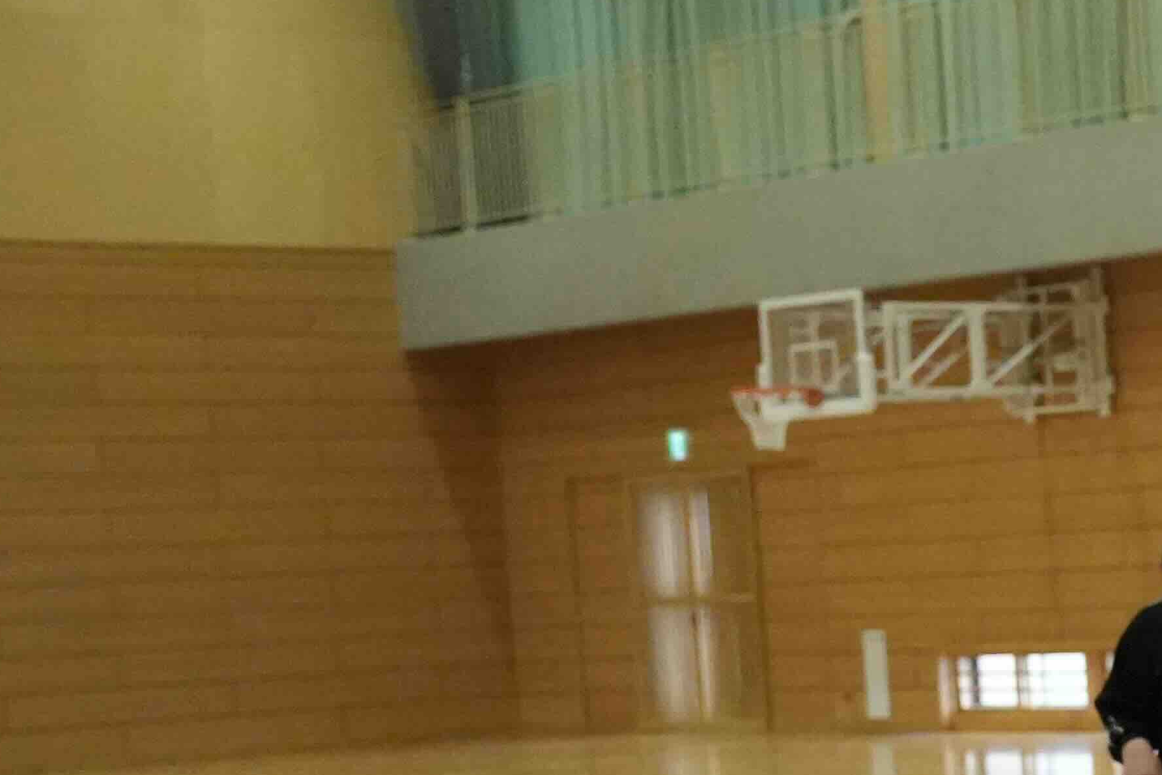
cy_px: 722
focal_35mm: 110
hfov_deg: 15.6
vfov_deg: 12.3
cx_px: 2159
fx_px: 3550
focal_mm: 28
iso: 10000
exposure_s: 1/800
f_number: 3.2
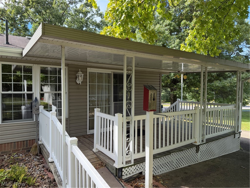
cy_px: 94
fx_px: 173
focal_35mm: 24
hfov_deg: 71.6
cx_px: 125
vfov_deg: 56.8
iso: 100
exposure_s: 1/1618
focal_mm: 6.76
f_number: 1.78
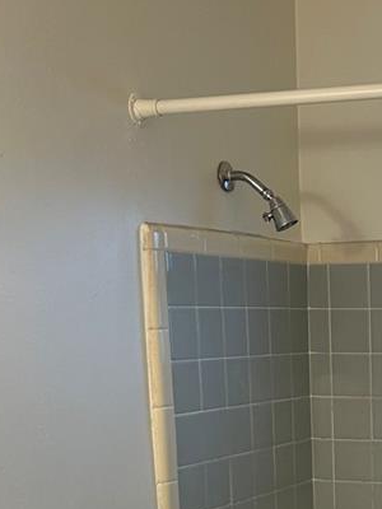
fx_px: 1148
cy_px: 556
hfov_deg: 18.2
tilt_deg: -11.3
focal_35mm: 78
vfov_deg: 23.5
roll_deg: -0.9
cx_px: 415
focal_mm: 5.7
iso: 64
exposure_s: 1/120
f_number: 1.5
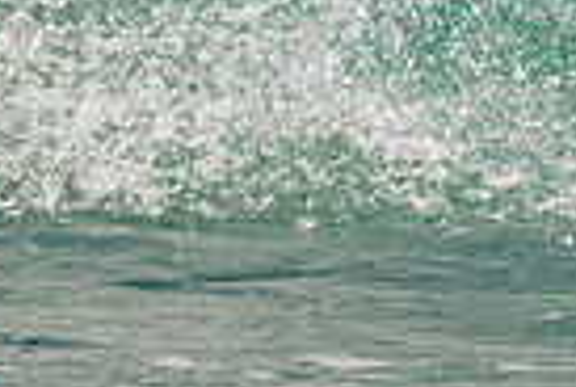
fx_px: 54775
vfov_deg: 0.4
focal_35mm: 3416
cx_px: 1237
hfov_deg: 0.6
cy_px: -375
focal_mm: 720
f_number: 11
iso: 1000
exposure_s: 1/2000
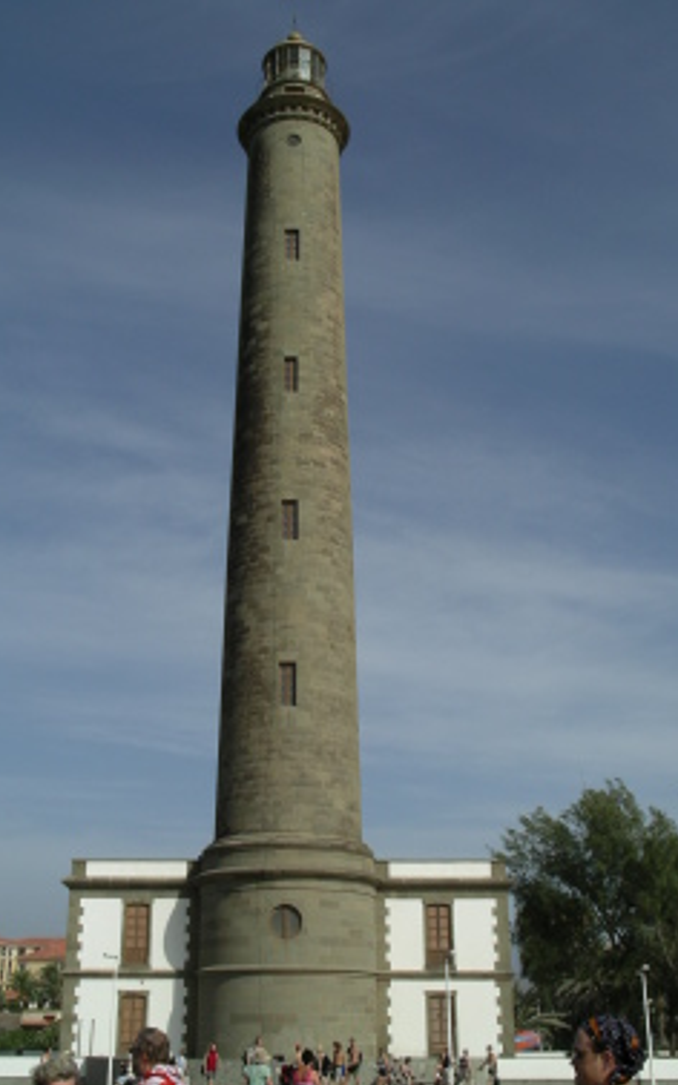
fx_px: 1183
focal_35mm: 40
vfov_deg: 49.3
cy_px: 550
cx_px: 323
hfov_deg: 32.0
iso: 64
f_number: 6.5
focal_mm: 7.8
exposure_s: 1/640
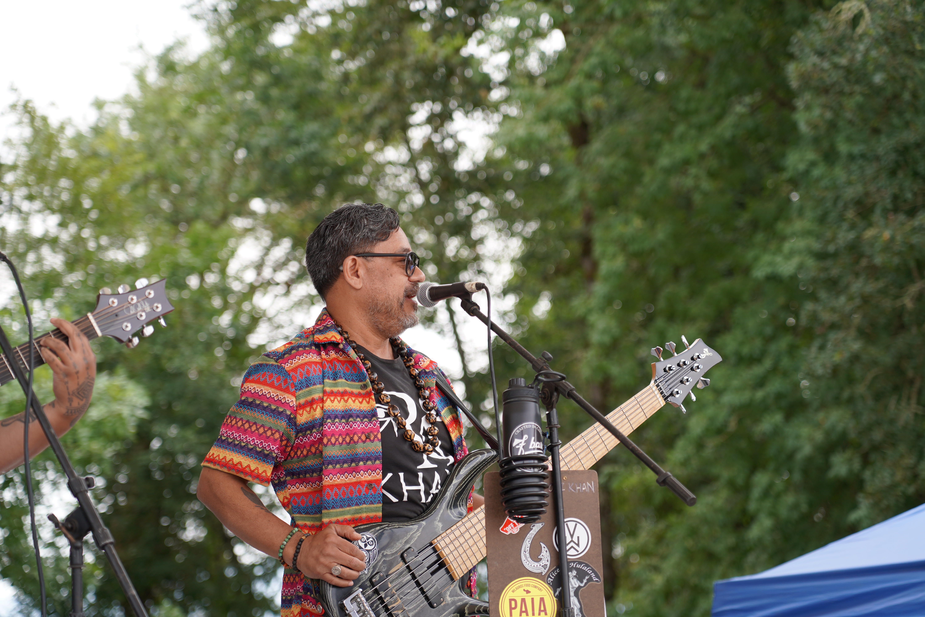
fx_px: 2698
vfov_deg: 13.0
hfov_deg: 19.5
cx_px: 462
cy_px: 308
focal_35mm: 105
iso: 100
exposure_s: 1/160
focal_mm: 105
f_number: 4
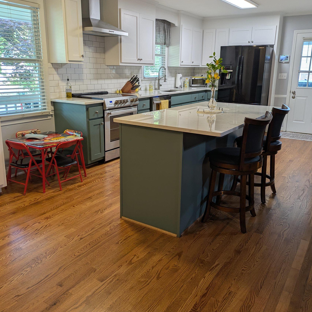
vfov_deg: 54.0
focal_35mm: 30
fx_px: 306
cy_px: 151
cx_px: 158
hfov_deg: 54.0
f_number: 1.89
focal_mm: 5.43
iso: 47
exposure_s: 1/30
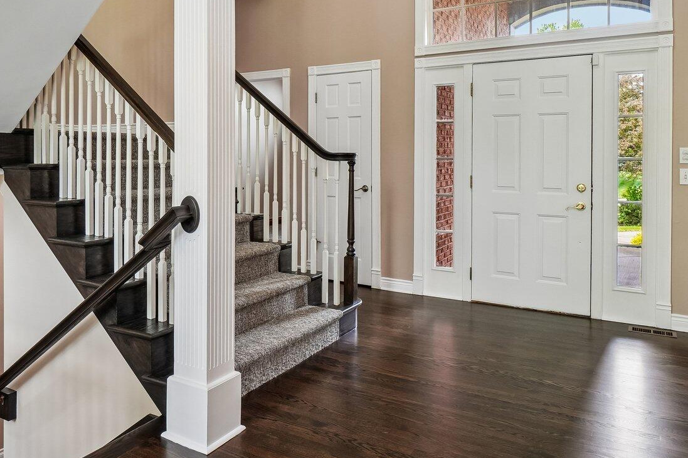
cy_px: 159
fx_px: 535
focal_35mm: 28
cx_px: 296
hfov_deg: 65.2
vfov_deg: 45.8
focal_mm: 10
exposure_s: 1/15
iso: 400
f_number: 8
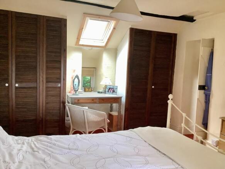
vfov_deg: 45.4
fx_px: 201
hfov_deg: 58.4
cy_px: 84
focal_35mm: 31
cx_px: 112
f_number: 2.4
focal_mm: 3.3
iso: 160
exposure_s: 1/50
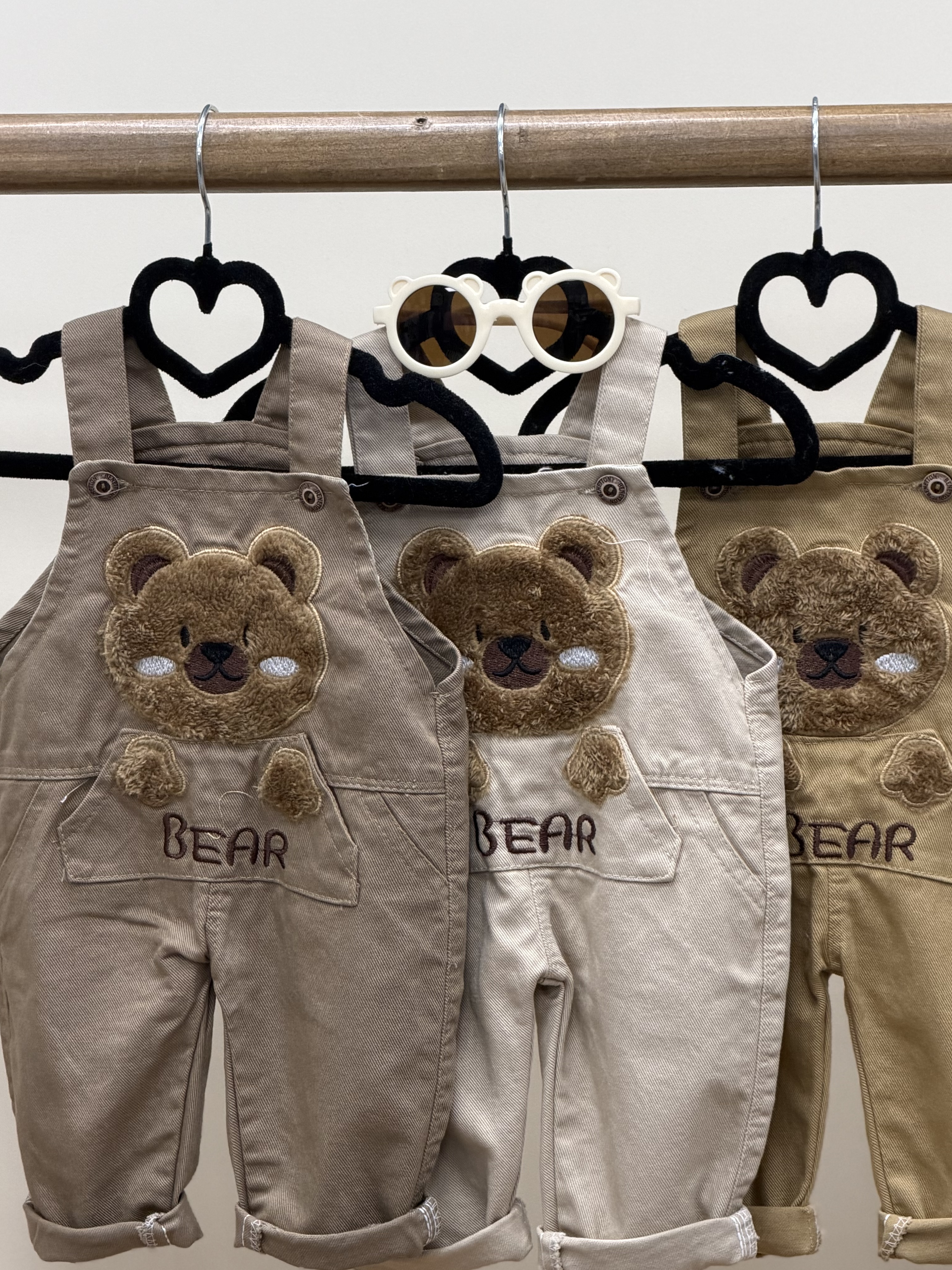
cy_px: 814
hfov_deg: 10.5
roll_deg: +1.0
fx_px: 5171
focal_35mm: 141
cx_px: 518
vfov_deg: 14.0
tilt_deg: -8.8
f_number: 2.8
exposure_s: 1/100
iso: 160
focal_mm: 16.89
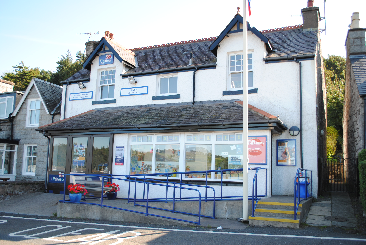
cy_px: 122
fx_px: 336
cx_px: 183
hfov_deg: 57.2
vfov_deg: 40.1
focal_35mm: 33
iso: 100
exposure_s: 1/160
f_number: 6.3
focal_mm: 22
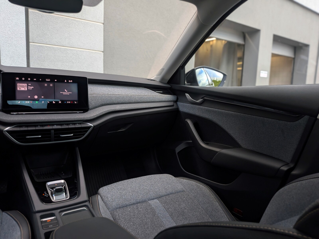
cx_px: 160
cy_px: 120
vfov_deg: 56.8
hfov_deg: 71.6
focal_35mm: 24
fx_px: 221
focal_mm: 4.53
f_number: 1.7
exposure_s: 1/185
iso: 30
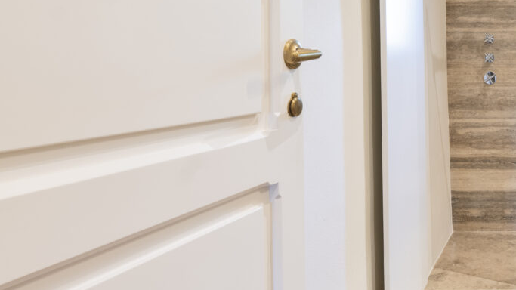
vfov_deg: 34.8
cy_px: 70
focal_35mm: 33
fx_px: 451
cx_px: 550
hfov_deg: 46.3
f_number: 10
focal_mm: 14
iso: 400
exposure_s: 1/1.67
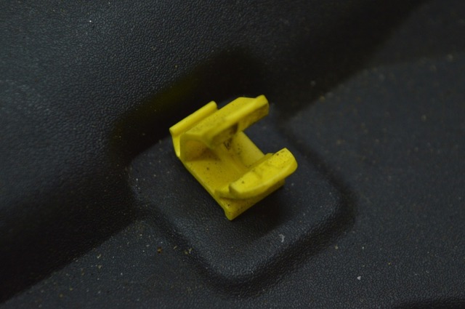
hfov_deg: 24.6
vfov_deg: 16.5
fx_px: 1064
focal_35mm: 82
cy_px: 154
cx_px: 232
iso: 400
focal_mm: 55
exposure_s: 1/60
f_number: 5.6
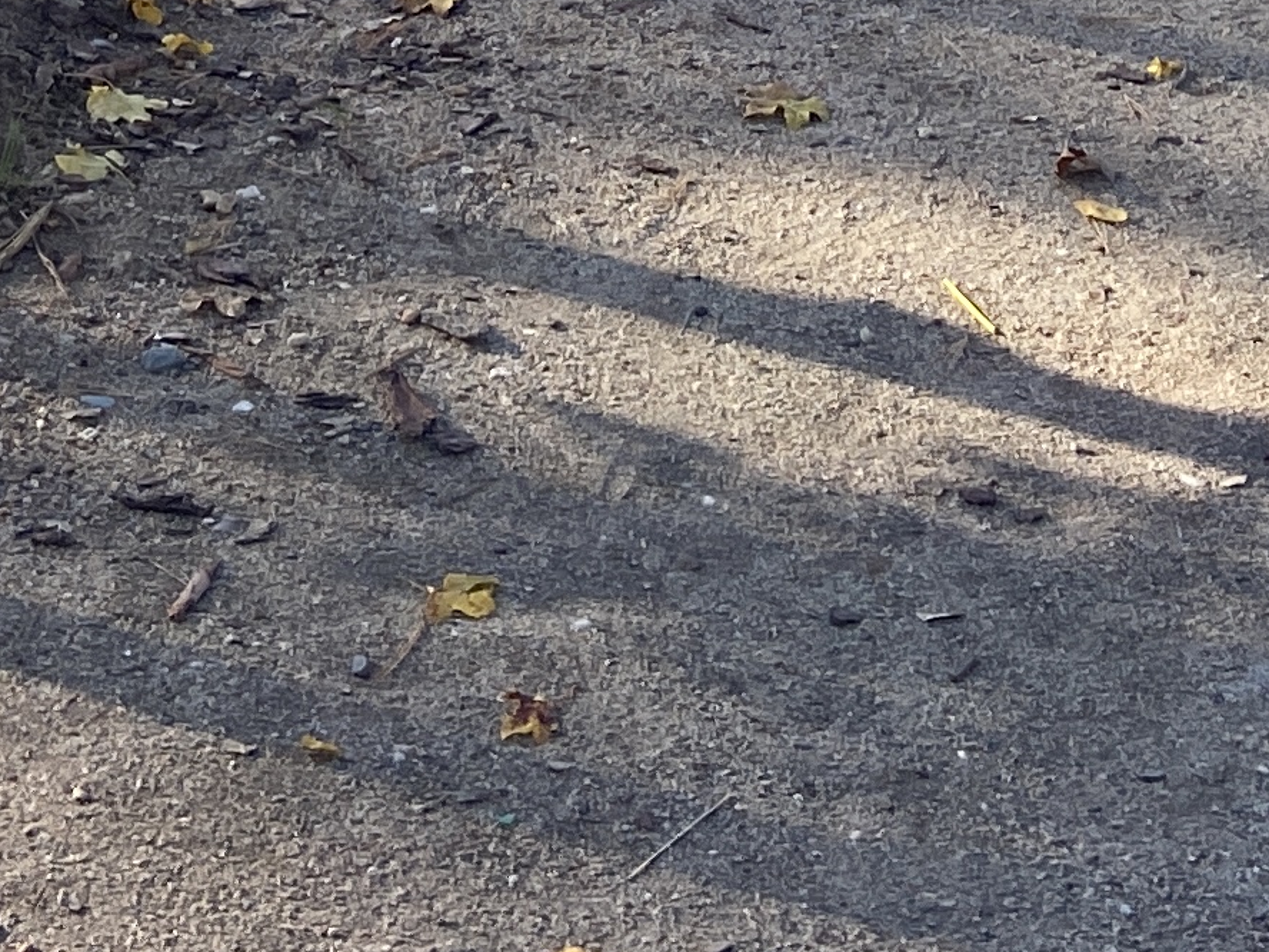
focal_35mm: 118
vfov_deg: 11.0
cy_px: -1148
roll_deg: -1.1
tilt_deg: -5.1
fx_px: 4326
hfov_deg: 16.7
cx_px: 746
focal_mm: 4.25
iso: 32
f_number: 1.8
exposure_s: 1/767
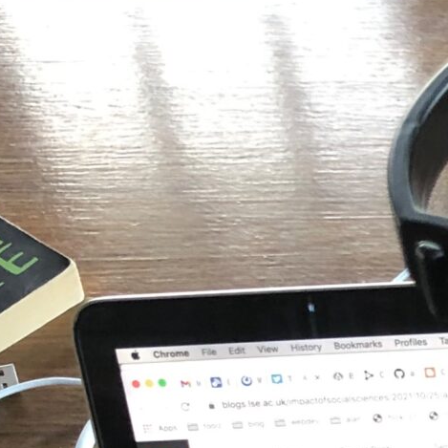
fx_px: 1977
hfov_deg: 11.5
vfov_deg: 12.1
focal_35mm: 135
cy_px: 751
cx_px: 937
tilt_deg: -50.6
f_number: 1.8
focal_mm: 3.99
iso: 40
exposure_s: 1/15
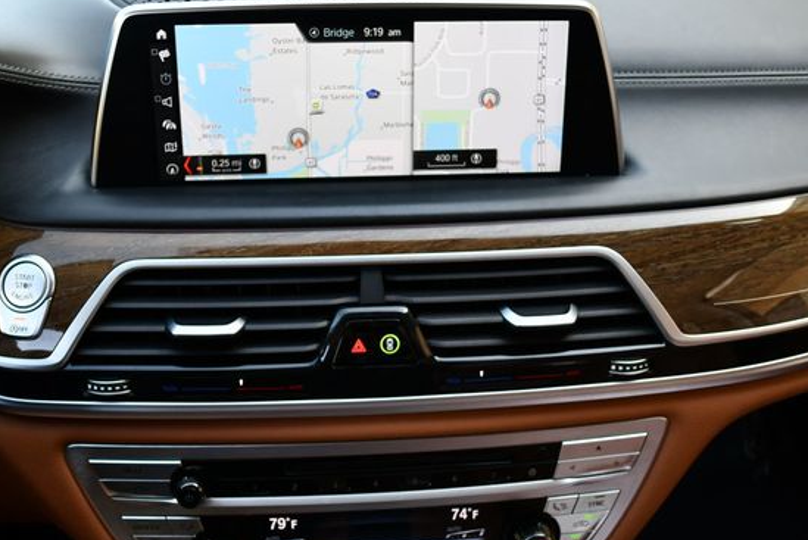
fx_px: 943
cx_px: 372
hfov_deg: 46.3
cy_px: 260
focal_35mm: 42
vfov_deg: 31.9
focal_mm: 18
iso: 450
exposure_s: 1/250
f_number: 3.5
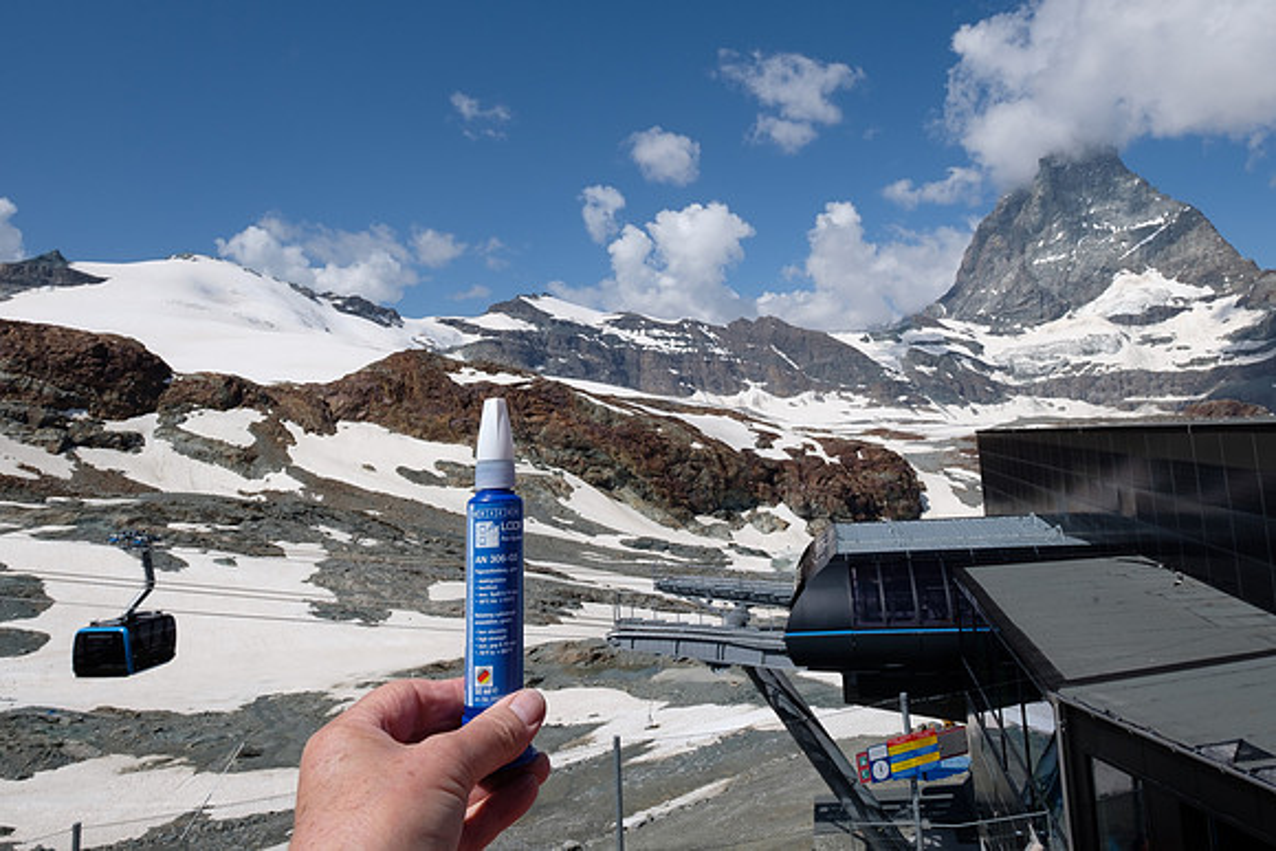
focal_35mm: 23
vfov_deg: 54.8
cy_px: 314
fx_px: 808
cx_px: 701
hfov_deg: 76.4
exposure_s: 1/420
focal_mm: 12
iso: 200
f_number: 11
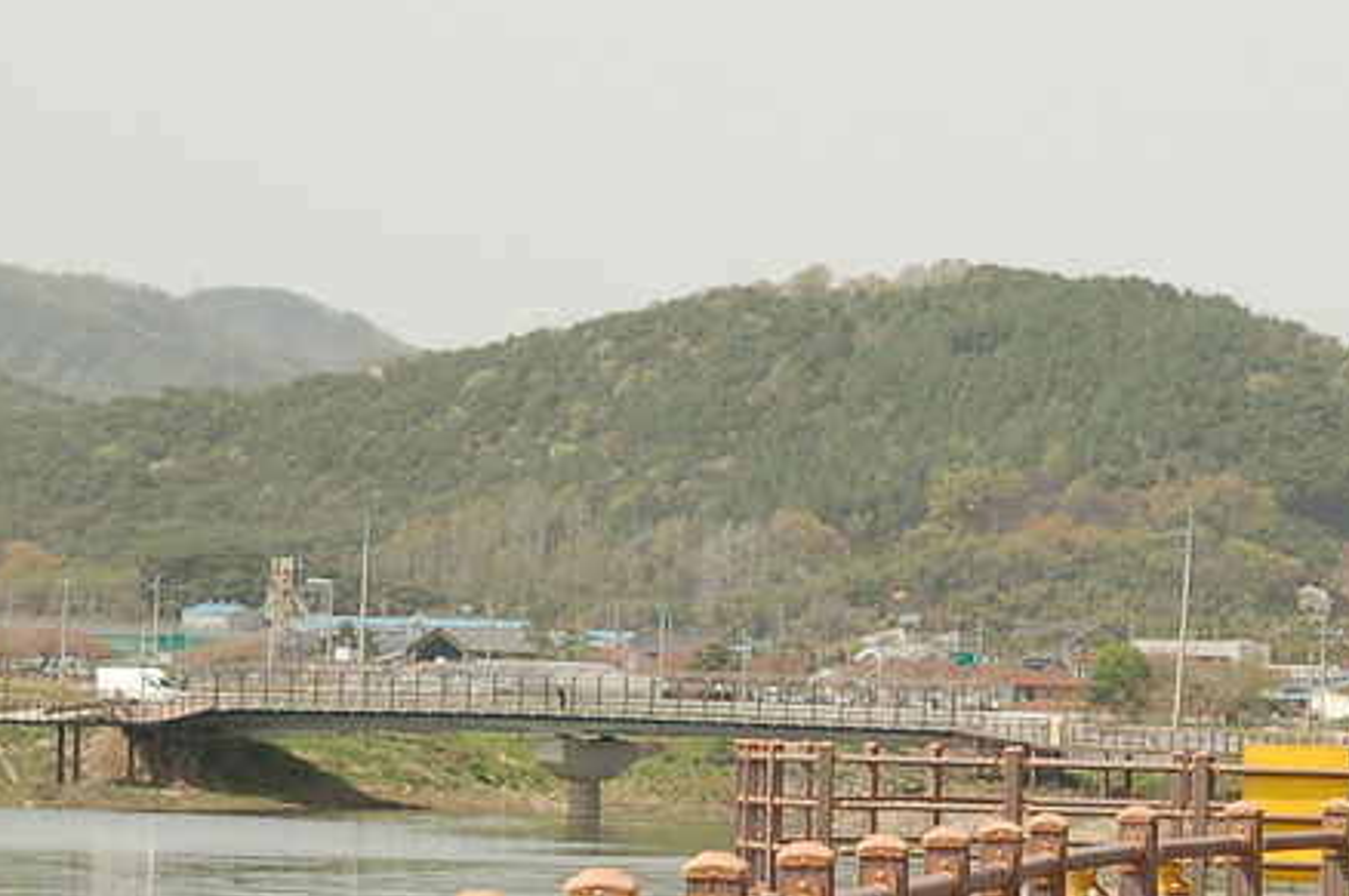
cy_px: 756
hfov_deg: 10.4
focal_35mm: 197
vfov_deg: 6.9
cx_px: 850
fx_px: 7391
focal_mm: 45
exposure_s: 1/1000
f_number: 4.5
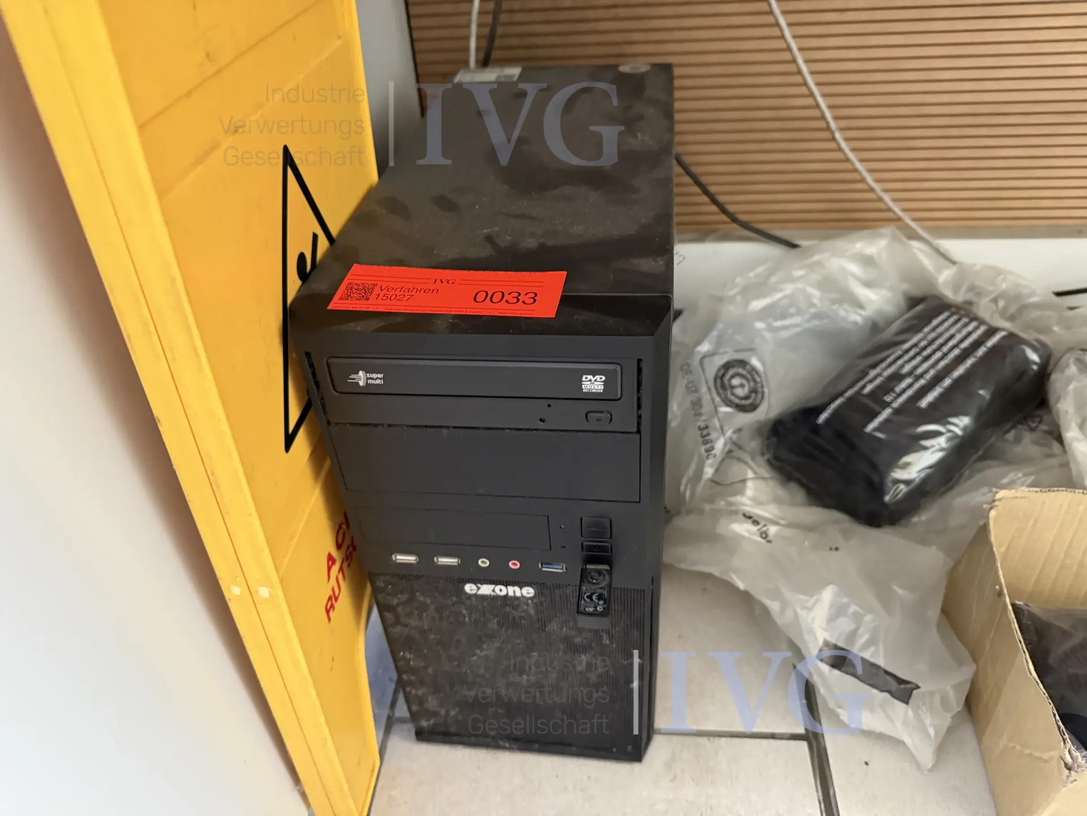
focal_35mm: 24
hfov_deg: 71.6
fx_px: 754
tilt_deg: -38.9
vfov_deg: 56.8
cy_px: 408
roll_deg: +4.2
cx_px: 544
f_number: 1.78
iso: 640
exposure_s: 1/60
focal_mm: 6.76
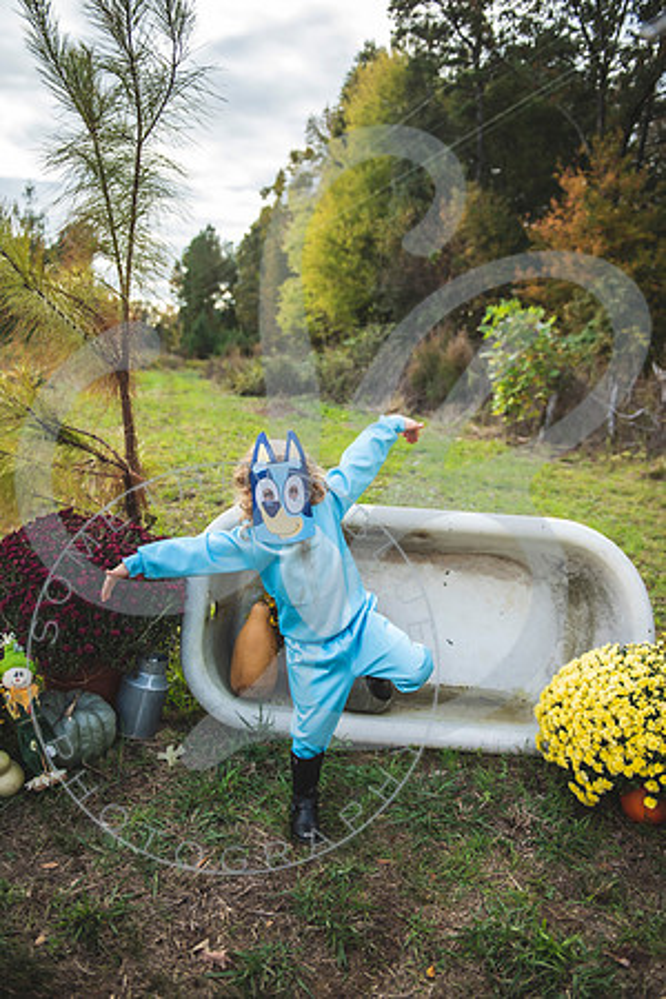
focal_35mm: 29
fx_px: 805
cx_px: 333
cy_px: 500
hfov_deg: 45.0
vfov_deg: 63.7
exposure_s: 1/1000
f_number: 2.8
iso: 320
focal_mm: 29
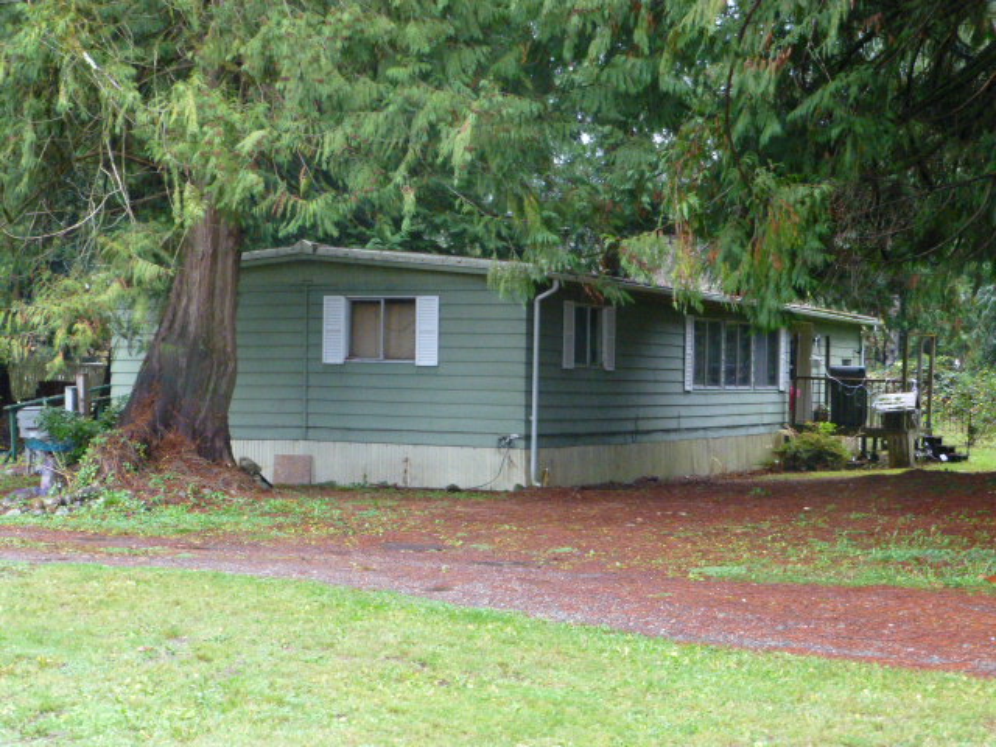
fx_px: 1784
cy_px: 374
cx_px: 498
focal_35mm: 62
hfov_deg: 31.2
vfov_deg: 23.7
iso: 800
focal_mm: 11
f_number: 4.8
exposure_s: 1/30
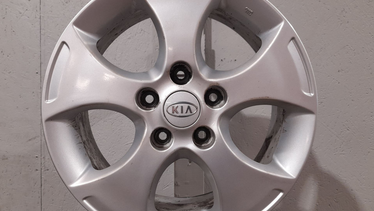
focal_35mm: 29
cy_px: 108
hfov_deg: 66.1
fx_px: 288
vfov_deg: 40.2
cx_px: 187
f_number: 2
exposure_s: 1/50
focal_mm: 4.6
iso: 200
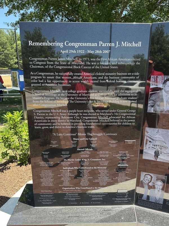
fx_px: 156
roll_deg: -0.1
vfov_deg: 71.6
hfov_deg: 56.8
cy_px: 113
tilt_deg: -13.5
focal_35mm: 24
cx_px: 84
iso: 80
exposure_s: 1/718
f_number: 1.78
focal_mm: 6.86
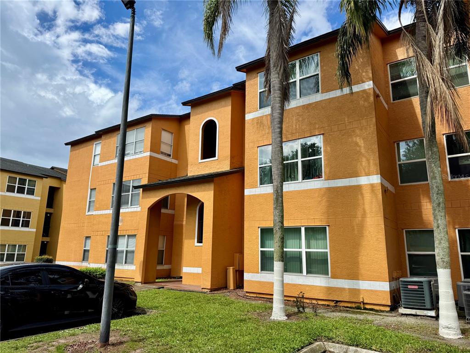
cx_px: 235
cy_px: 176
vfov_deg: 56.8
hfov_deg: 71.6
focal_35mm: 24
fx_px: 326
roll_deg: -1.4
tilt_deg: +13.6
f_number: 1.78
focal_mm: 6.76
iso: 80
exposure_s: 1/4950
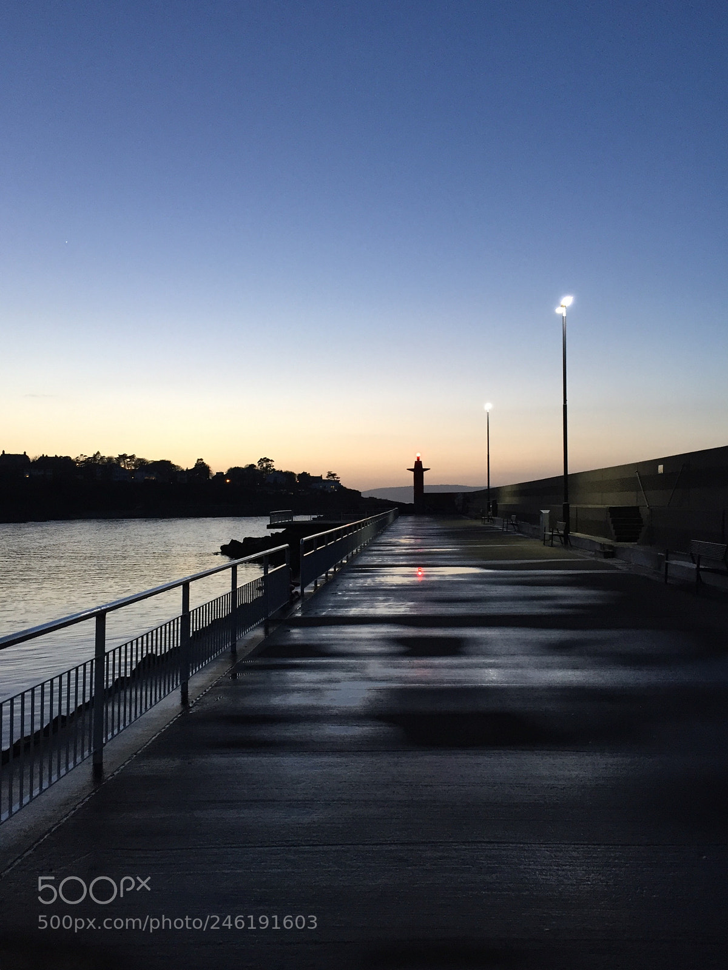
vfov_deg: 61.7
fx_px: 813
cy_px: 485
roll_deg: -0.5
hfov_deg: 48.2
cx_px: 364
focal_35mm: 29
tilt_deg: +1.6
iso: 100
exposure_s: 1/33
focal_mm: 4.15
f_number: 2.2
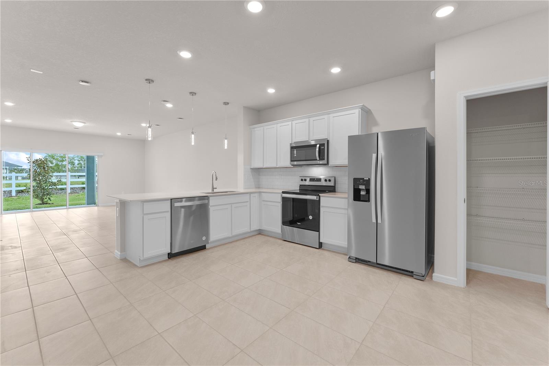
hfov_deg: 104.3
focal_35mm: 14
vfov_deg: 81.2
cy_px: 183
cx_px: 274
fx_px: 213
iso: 320
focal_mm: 14
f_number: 8
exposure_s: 1/5
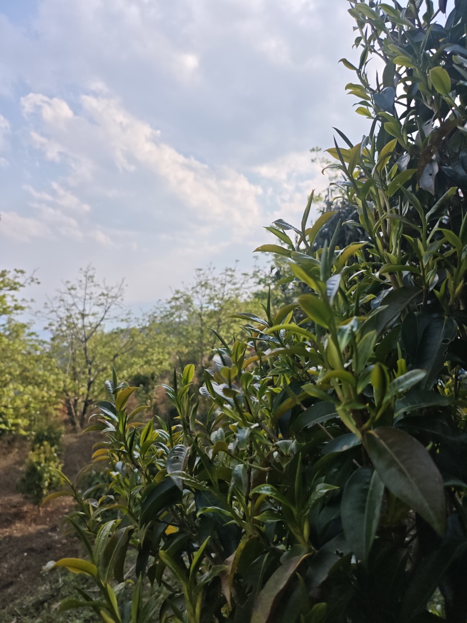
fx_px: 468
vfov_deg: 67.3
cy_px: 312
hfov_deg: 53.1
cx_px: 234
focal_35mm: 26
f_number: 1.5
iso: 50
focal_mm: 4.94
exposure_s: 1/3769
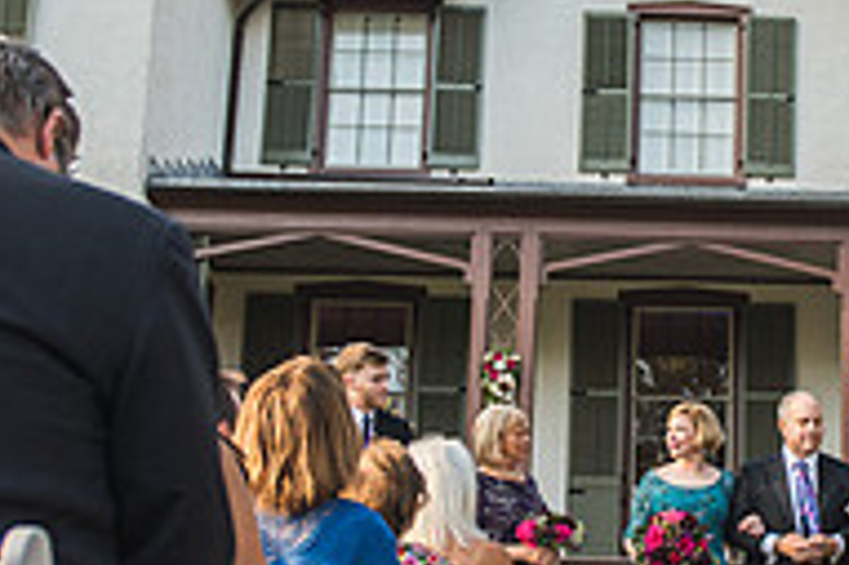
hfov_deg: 26.9
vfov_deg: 18.6
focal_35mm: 73
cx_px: 742
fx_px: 1720
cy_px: 278
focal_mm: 24
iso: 160
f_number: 2.8
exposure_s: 1/800
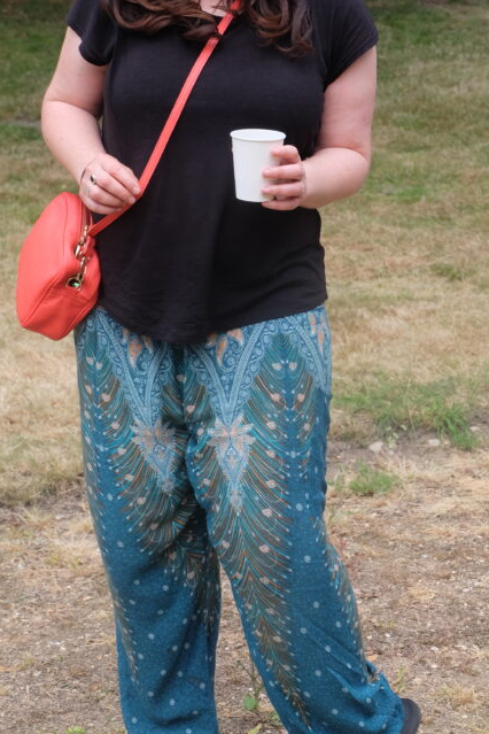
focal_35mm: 93
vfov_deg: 21.9
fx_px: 1895
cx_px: 313
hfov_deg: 14.7
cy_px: 288
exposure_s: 1/120
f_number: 5.3
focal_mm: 38.7
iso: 400
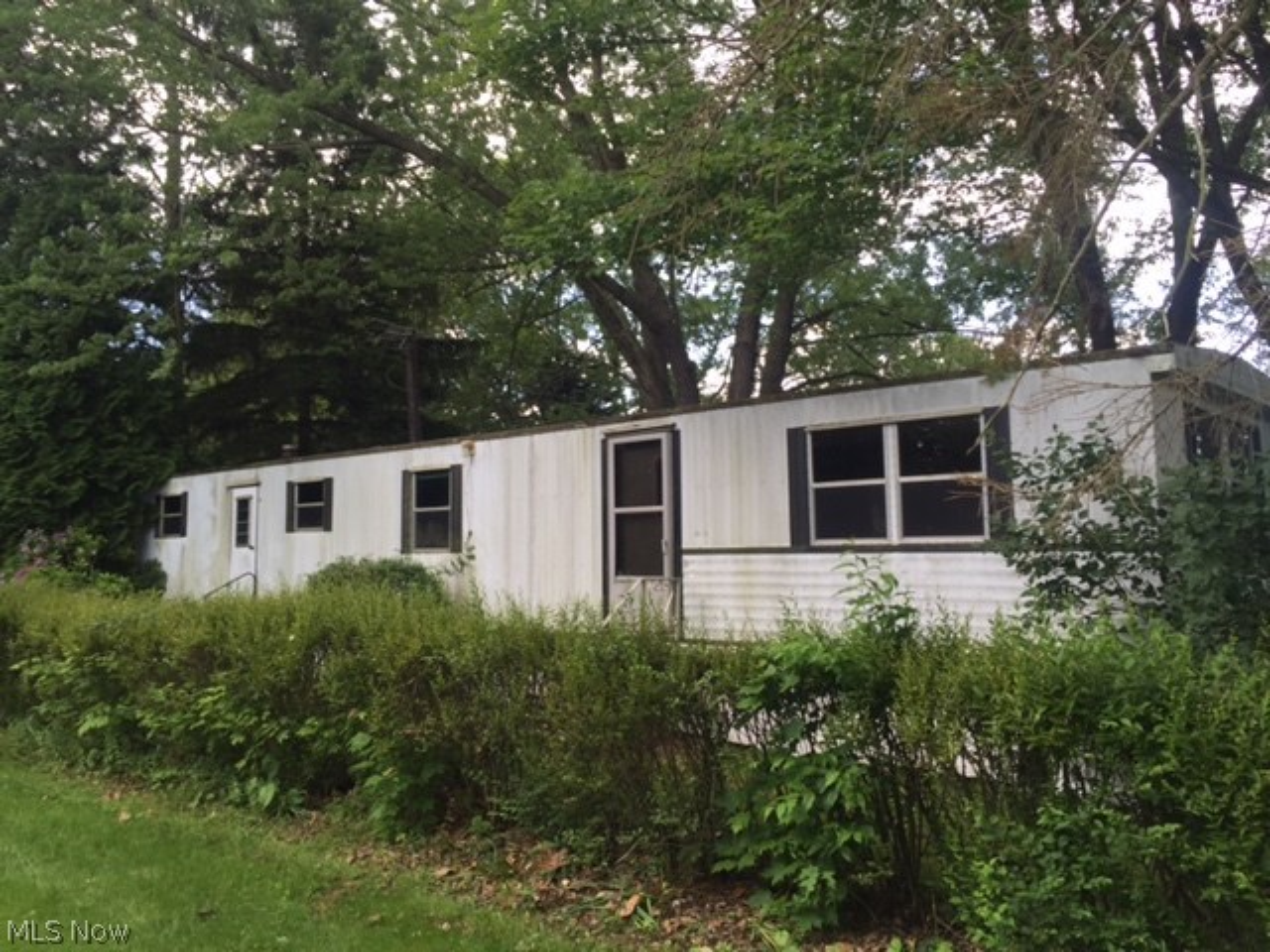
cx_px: 635
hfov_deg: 61.7
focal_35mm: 29
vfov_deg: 48.2
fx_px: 1064
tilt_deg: +7.8
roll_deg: +0.6
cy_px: 476
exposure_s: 1/220
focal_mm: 4.15
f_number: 2.2
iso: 32
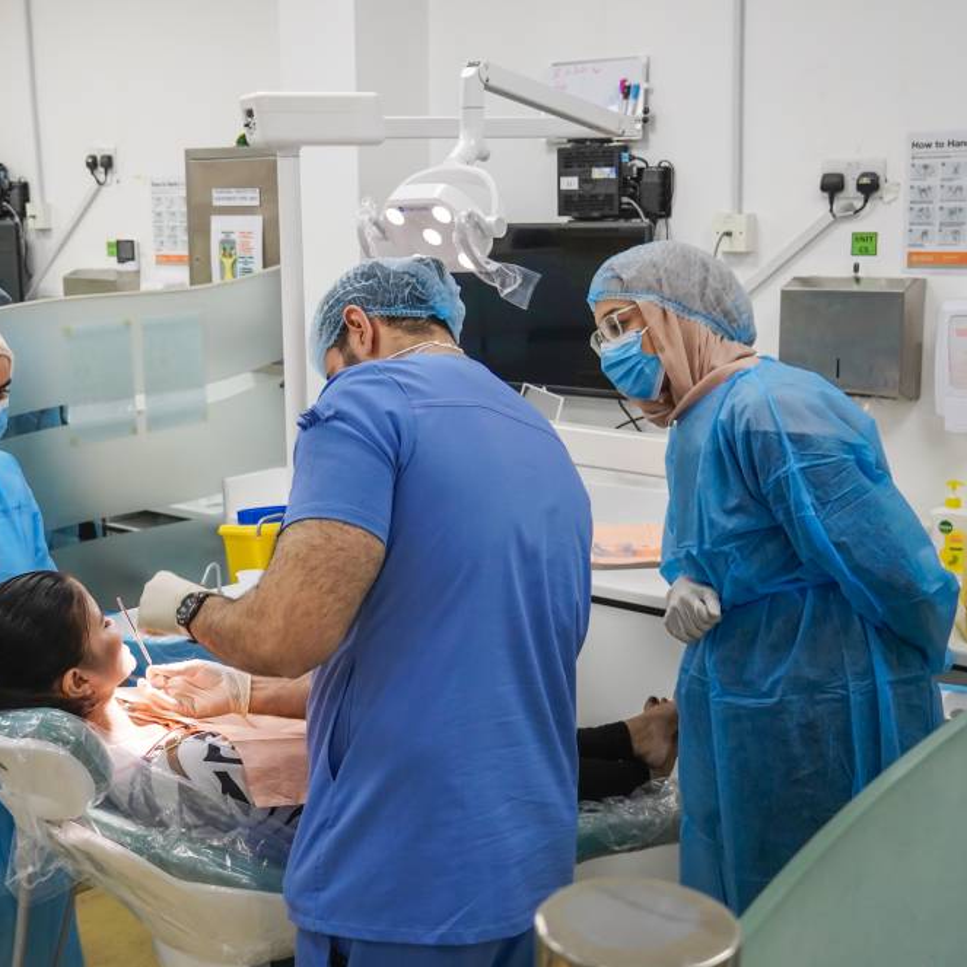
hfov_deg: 33.8
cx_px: 344
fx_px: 1580
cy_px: 484
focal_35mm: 50
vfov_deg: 34.0
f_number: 4
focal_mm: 26
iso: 1000
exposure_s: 1/160
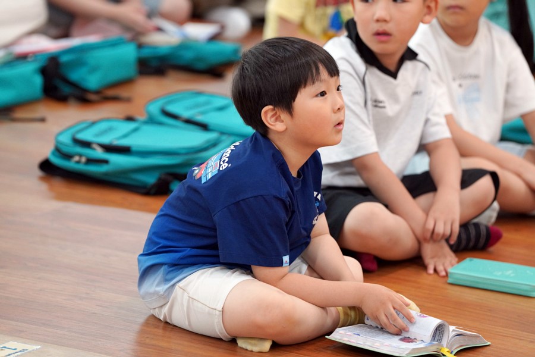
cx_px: 268
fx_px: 2972
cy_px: 178
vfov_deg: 6.9
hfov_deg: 10.3
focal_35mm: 200
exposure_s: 1/250
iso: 2500
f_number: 4
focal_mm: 200
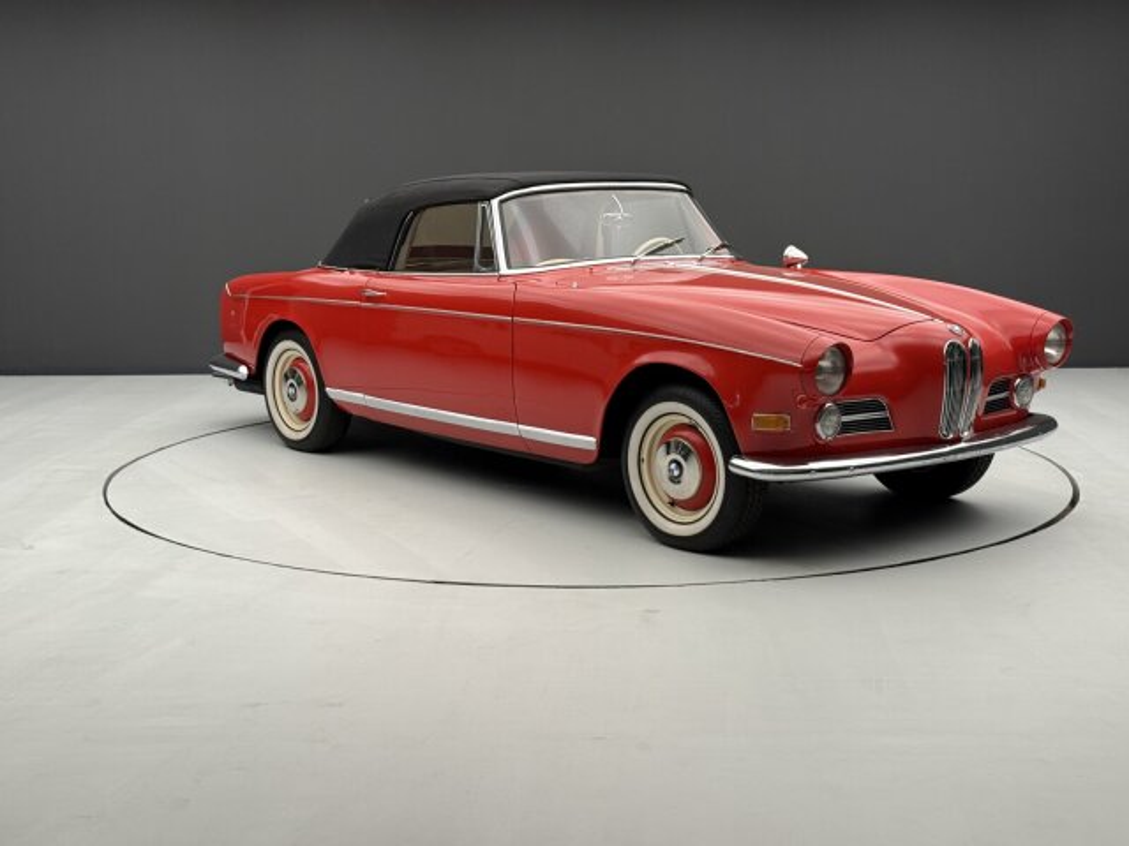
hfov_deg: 39.7
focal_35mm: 48
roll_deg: +0.3
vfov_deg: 30.3
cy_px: 423
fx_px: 1566
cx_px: 564
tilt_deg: -9.3
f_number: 1.78
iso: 100
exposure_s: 1/99
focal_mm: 6.76
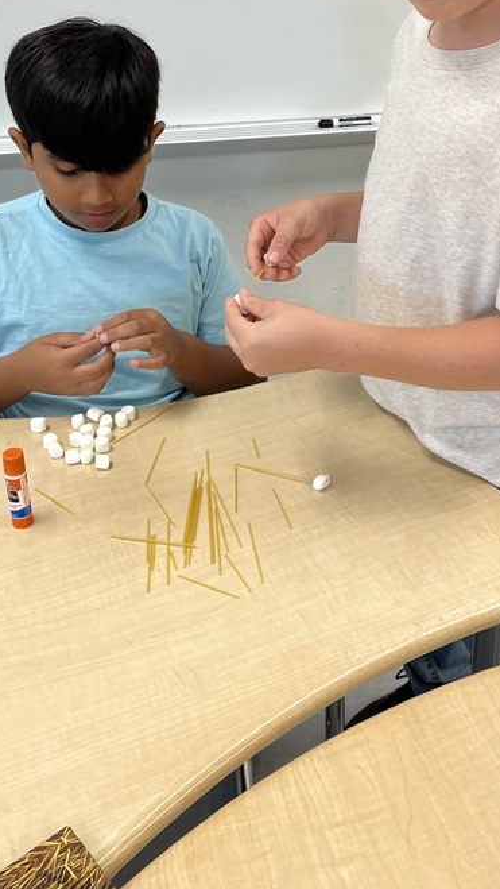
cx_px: 294
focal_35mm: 44
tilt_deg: -28.4
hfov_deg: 27.1
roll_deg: -0.9
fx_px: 1036
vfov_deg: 45.6
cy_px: 286
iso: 64
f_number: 1.6
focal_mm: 5.1
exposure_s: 1/60
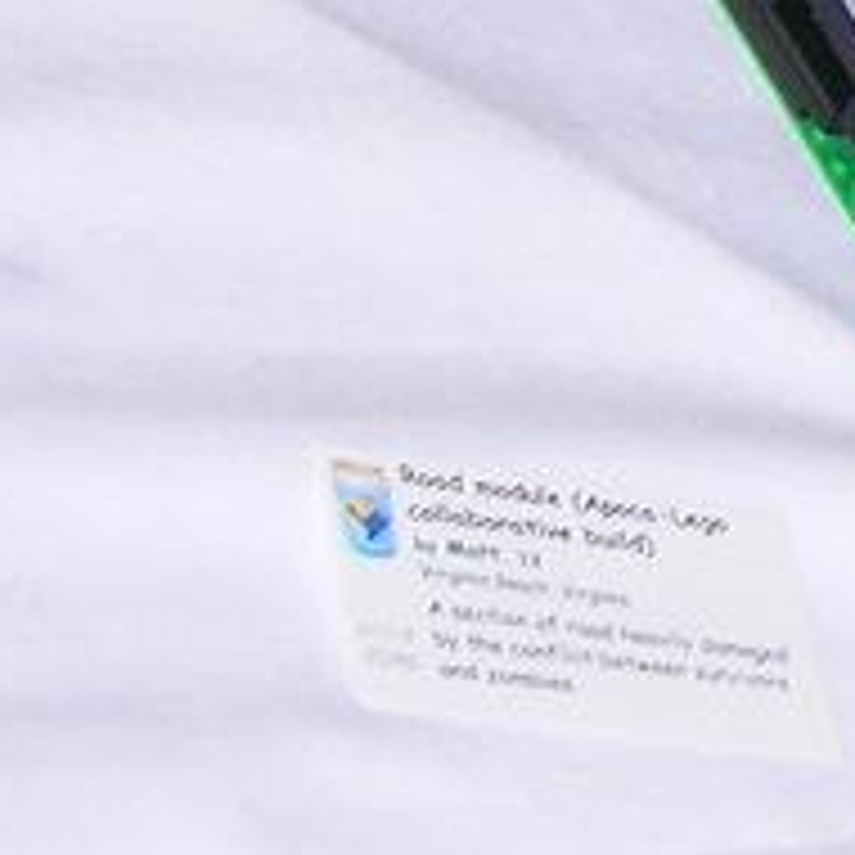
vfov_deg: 7.3
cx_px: 2462
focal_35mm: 229
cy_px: -914
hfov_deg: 6.9
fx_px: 6399
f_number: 3
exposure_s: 1/60.1
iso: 50
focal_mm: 6.4
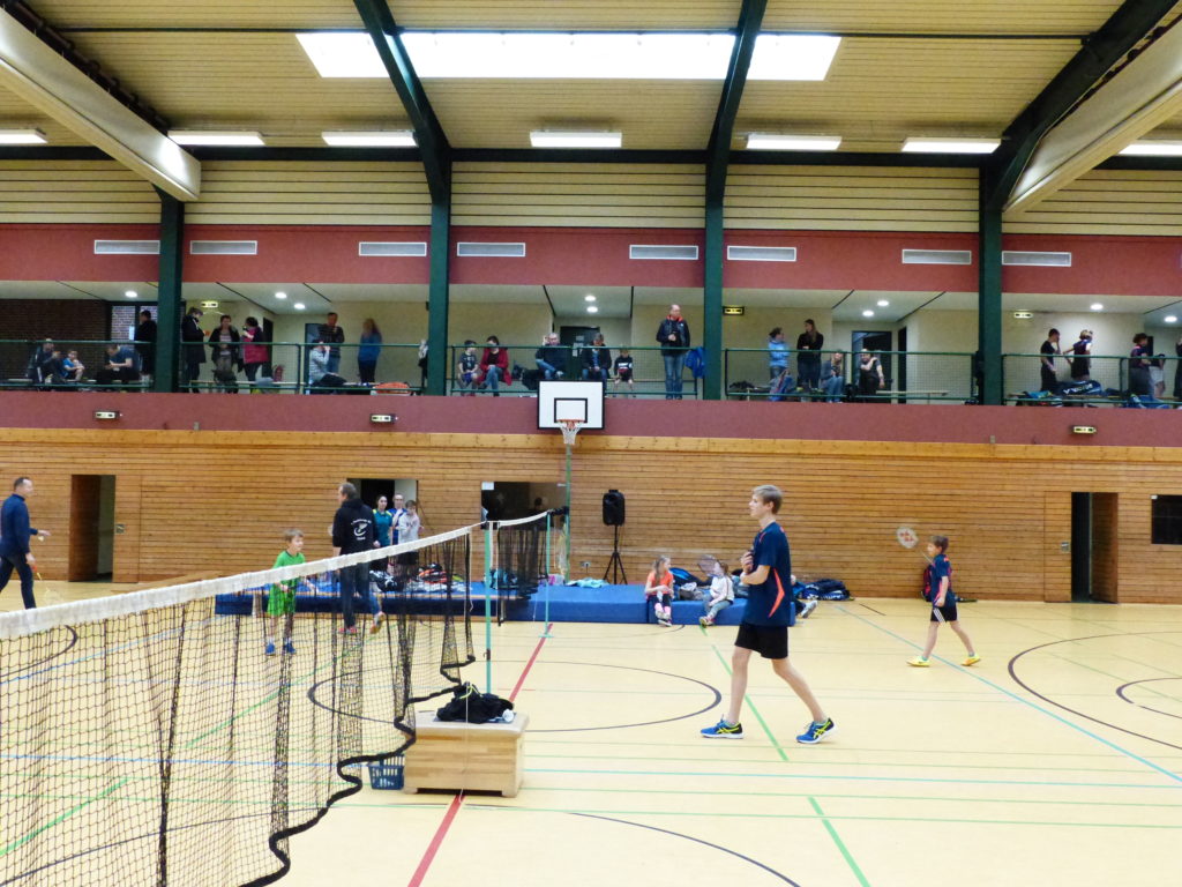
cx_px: 591
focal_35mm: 33
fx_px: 1127
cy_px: 444
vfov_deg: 42.9
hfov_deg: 55.4
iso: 1600
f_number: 4
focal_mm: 5.9
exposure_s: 1/200
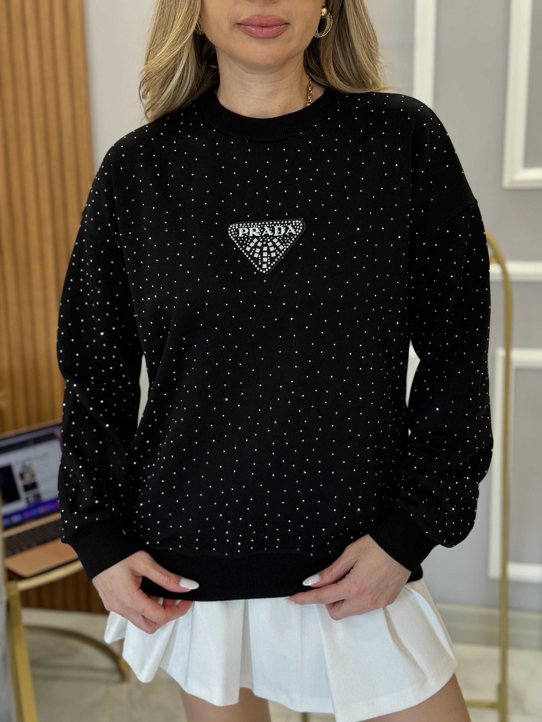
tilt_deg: -13.0
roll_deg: +0.7
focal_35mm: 48
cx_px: 271
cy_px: 361
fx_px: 1002
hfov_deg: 30.3
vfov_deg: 39.7
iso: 200
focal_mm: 6.76
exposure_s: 1/70
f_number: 1.78
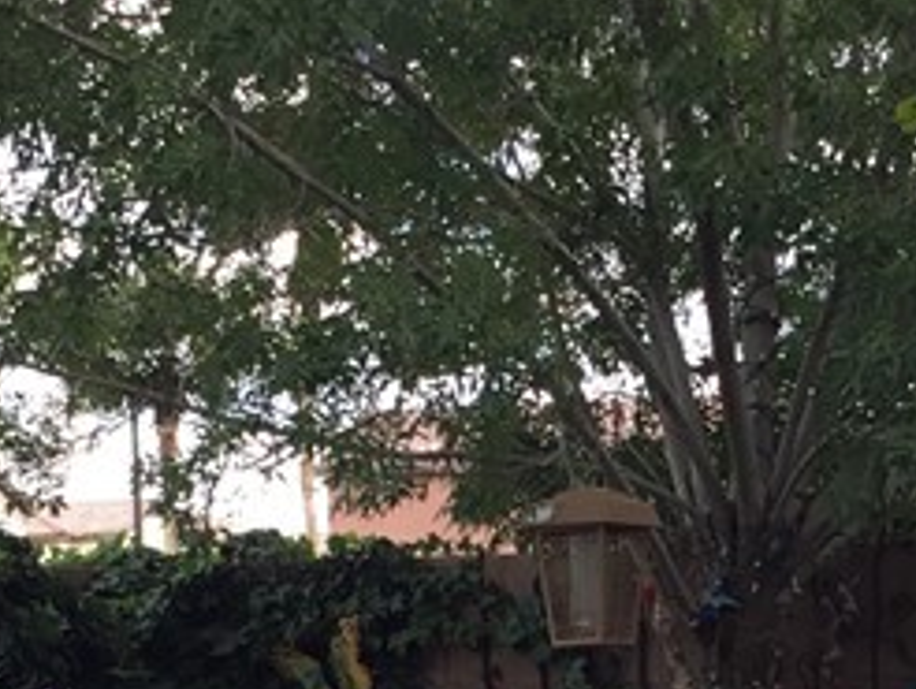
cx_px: 417
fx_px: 3417
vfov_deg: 11.1
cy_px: 1039
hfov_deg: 15.3
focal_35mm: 129
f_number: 2.4
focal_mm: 3.3
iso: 25
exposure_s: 1/154
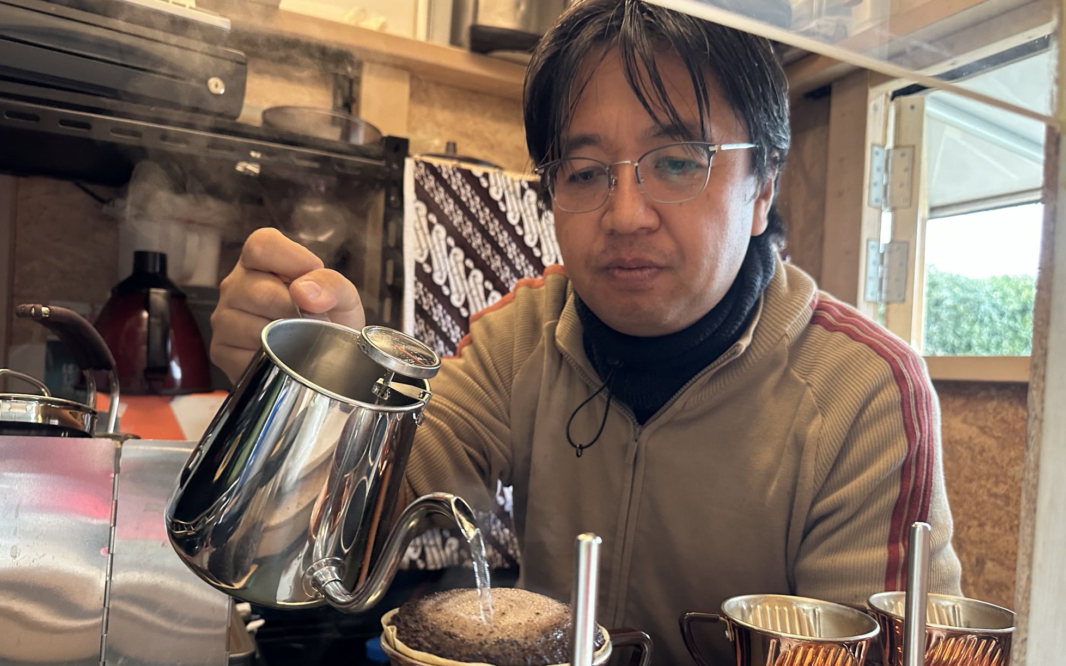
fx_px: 755
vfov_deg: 47.5
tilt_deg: -1.0
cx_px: 543
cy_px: 380
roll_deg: -3.7
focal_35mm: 26
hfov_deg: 70.4
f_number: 1.78
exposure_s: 1/60
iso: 400
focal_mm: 6.86
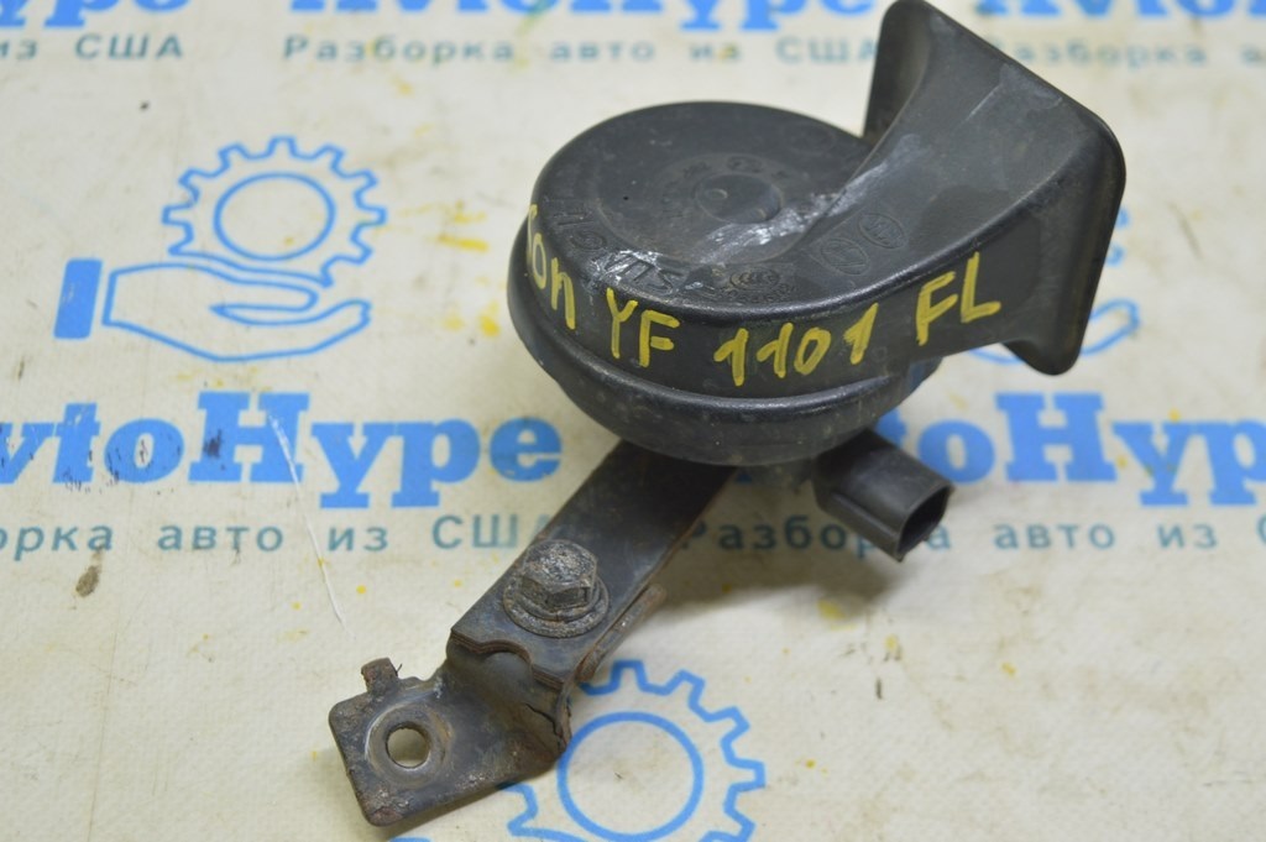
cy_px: 421
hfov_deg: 33.4
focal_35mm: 60
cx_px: 633
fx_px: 2108
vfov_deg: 22.6
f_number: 5.6
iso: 400
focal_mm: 40
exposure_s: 1/20
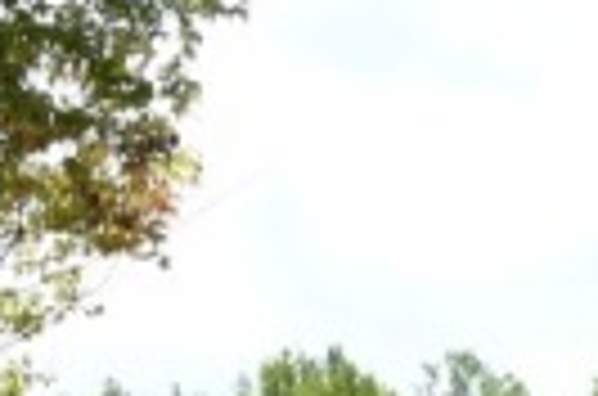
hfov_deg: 11.2
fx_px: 2933
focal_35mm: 177
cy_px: 652
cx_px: 913
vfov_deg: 7.5
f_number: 8
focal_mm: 18
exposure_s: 1/500
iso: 400
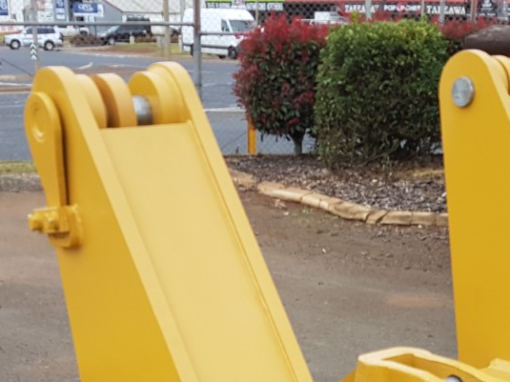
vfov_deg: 19.4
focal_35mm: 70
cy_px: 498
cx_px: 348
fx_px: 1031
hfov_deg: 27.6
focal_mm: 4.2
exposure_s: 1/408
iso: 40
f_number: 1.7
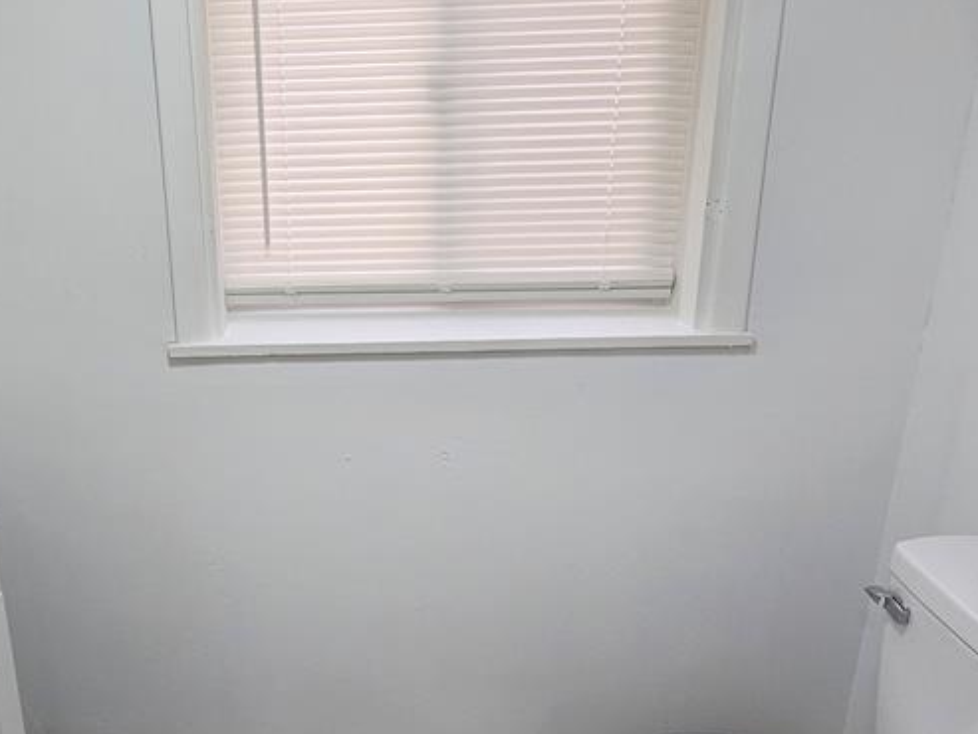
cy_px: 373
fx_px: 763
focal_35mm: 27
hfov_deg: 63.5
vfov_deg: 51.4
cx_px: 319
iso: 100
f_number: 2.2
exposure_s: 1/120
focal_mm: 2.2
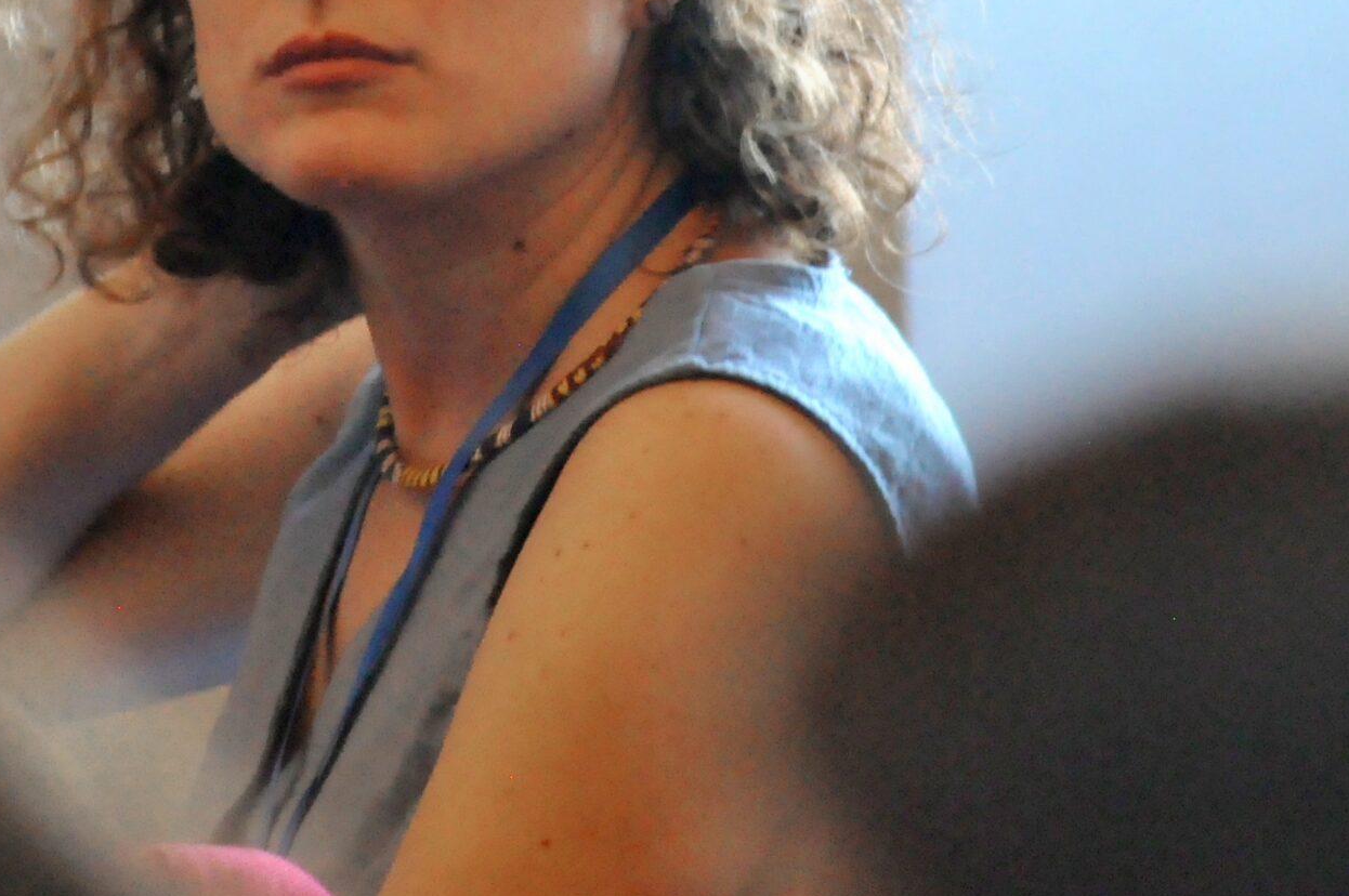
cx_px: 475
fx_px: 31144
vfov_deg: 1.6
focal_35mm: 832
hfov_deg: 2.5
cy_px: 11
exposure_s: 1/20
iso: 2000
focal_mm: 270
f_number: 5.6
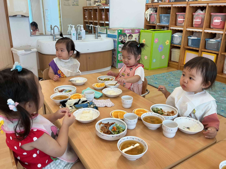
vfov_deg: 48.2
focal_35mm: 29
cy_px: 84
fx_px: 189
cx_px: 113
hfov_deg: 61.7
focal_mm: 3
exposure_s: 1/100
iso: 25
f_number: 1.8
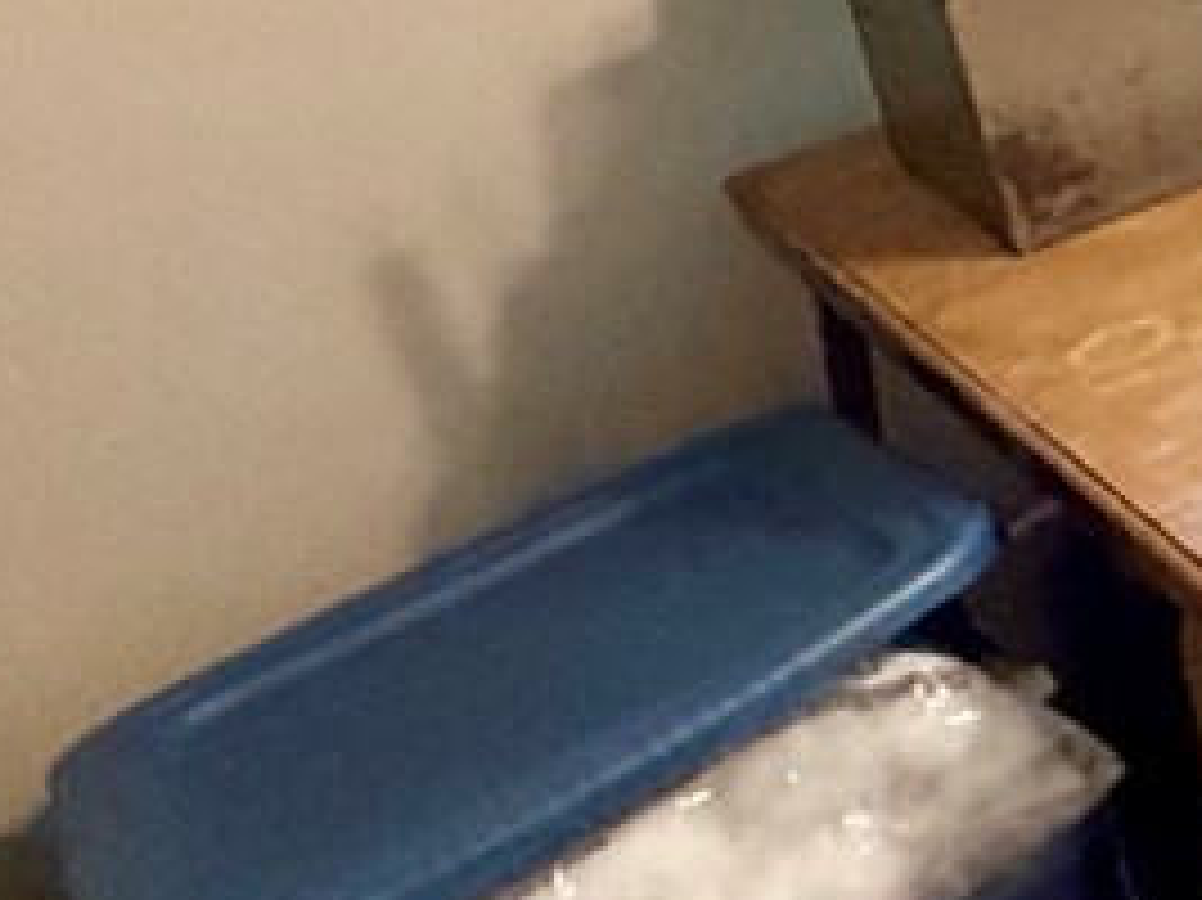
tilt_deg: -21.2
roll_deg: +1.9
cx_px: 2854
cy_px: -256
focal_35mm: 84
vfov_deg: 16.6
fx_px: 2915
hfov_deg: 14.9
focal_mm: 2.22
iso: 400
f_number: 2.2
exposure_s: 1/60
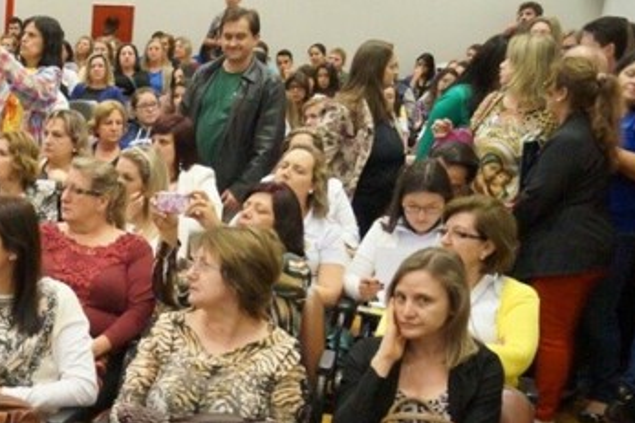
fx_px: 1234
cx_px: -124
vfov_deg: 18.8
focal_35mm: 70
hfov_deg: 25.8
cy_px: 445
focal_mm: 18
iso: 2500
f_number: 4
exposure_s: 1/160
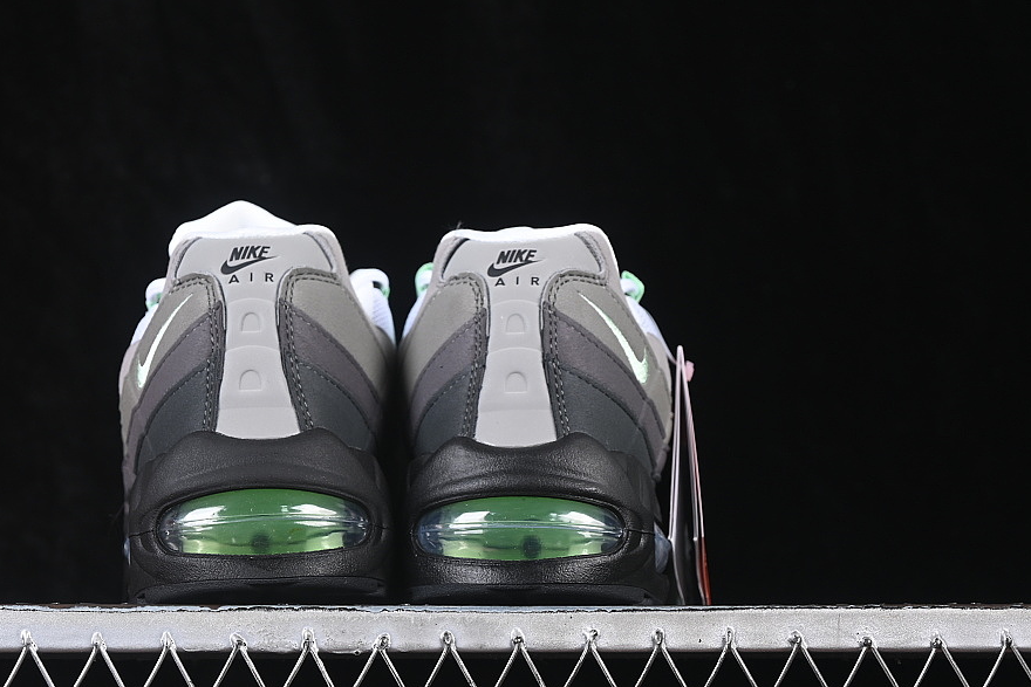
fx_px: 2635
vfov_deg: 14.9
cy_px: 344
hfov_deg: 22.1
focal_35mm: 92
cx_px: 421
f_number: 6.3
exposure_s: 1/60
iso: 160
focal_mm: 50
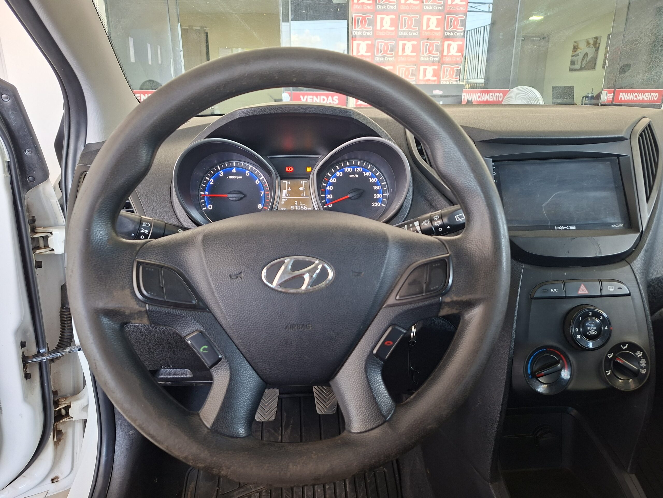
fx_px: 441
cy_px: 249
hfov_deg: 73.9
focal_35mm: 23
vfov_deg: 58.9
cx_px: 332
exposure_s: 1/60
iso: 200
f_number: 1.8
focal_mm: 5.54
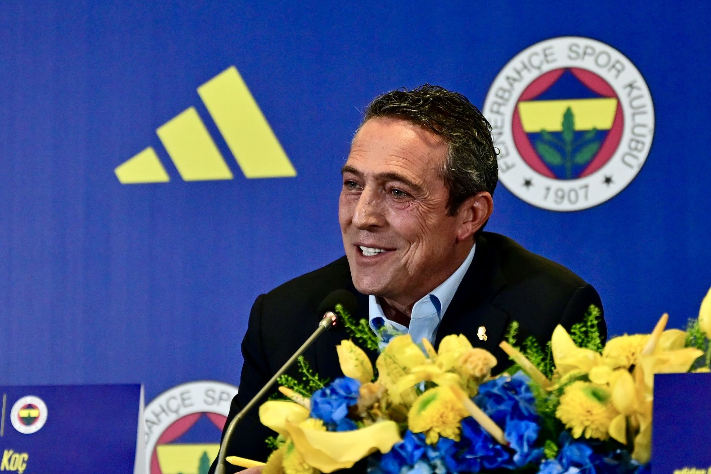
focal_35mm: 106
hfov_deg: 19.3
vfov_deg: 12.9
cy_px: 236
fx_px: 2093
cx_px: 358
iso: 1600
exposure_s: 1/320
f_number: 2.8
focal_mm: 70
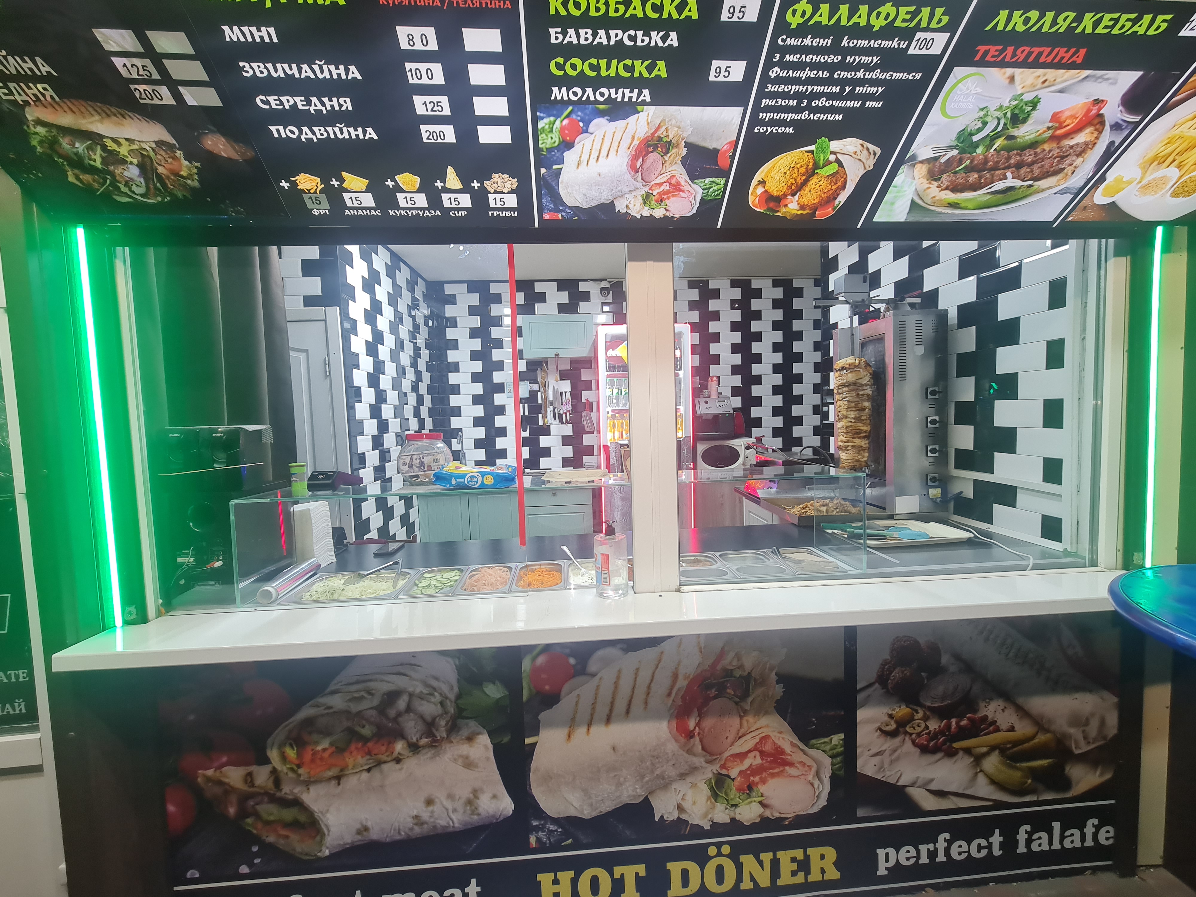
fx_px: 449
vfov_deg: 89.9
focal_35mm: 13
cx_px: 598
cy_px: 448
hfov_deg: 106.2
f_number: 2.2
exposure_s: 1/50
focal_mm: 2.2
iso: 125
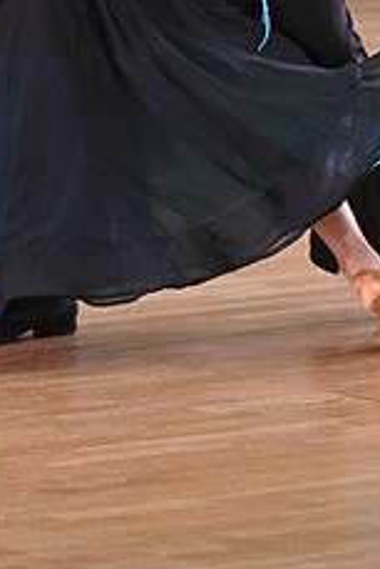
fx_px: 6592
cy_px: -117
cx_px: 51
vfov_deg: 4.9
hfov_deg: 3.3
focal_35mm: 417
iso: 3200
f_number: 5
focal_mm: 165
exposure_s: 1/400
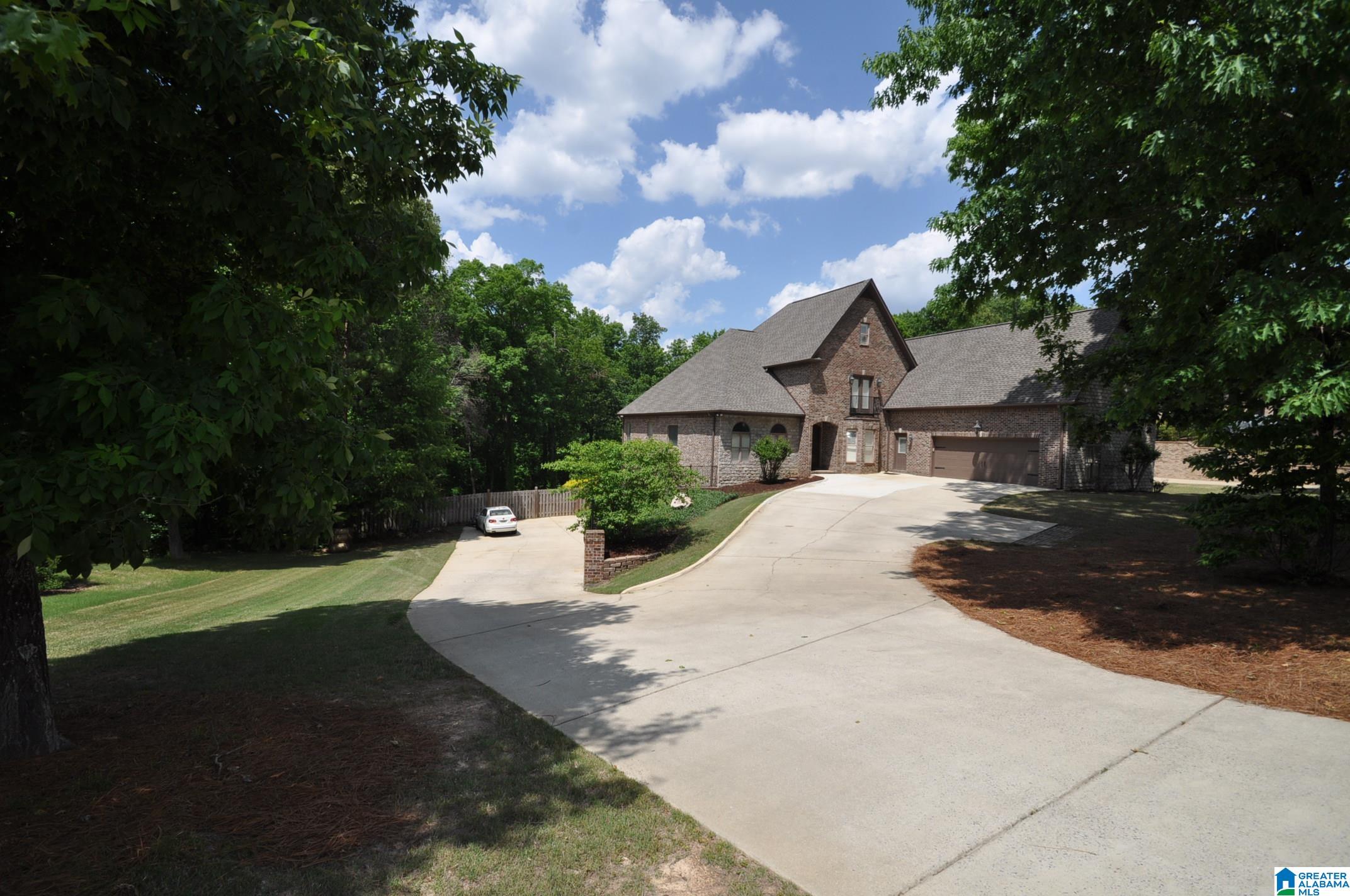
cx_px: 675
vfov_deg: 77.2
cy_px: 448
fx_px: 562
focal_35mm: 15
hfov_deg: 100.5
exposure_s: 1/320
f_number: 10
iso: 200
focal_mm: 10
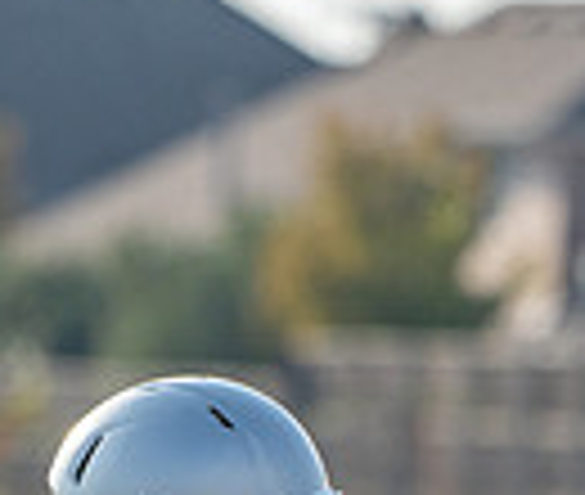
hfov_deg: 1.3
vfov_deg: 1.1
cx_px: -112
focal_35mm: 1446
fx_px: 25609
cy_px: 855
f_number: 5.6
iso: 320
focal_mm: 279
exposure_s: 1/1250
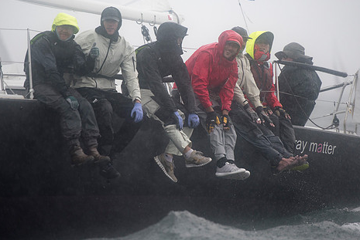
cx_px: 170
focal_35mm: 243
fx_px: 2432
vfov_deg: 5.7
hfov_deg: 8.5
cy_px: 105
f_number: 2.8
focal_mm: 195
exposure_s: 1/640
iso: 400
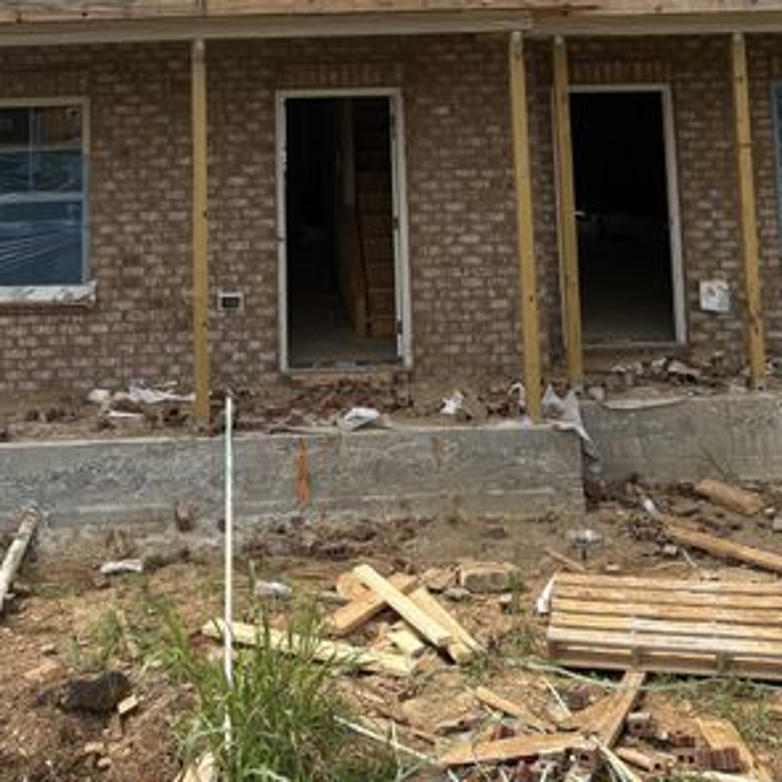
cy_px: -78
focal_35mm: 52
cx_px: 318
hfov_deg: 32.7
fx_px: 1329
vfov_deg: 29.5
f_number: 1.6
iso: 50
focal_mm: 5.96
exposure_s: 1/3623
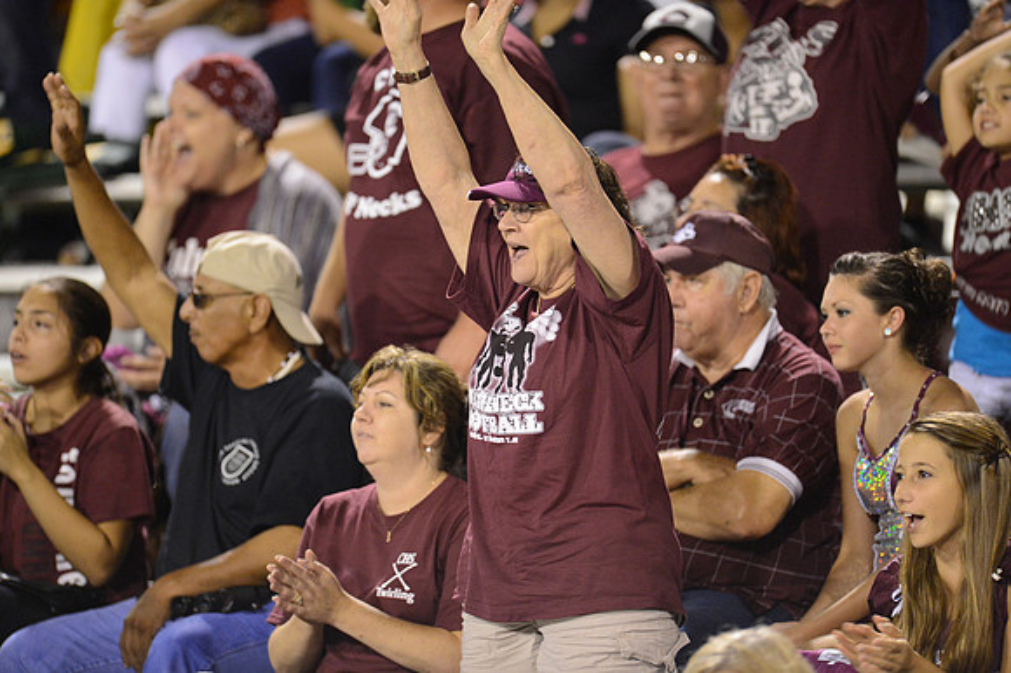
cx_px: 506
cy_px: 336
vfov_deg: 3.4
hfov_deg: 5.2
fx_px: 11226
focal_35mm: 400
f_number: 2.8
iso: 6400
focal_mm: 400
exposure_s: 1/160
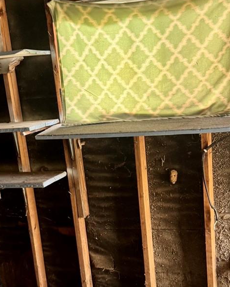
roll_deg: +6.1
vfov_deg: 30.4
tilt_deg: -15.1
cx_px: 130
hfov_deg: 25.0
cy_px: 221
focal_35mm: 61
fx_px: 519
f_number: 1.78
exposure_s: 1/74
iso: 200
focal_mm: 6.76
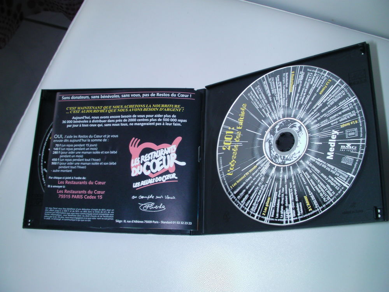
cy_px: 146
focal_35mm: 38
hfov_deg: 49.0
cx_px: 194
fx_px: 427
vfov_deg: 37.7
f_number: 5.6
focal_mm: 6.3
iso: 74
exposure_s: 1/30
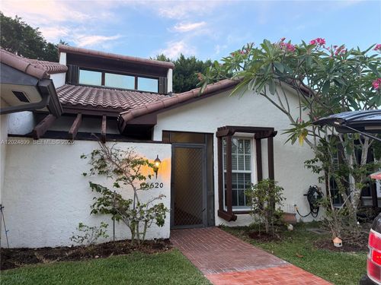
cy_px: 142
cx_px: 190
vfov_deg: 56.8
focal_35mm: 24
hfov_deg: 71.6
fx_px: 264
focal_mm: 6.76
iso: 200
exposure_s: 1/120
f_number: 1.78
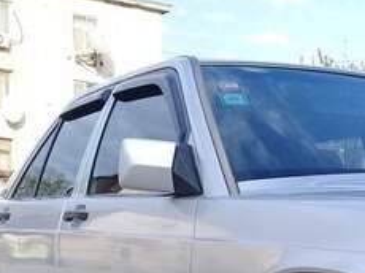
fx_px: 937
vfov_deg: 15.6
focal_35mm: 89
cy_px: 377
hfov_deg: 21.7
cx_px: 305
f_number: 2.2
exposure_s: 1/492
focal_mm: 3.3
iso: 50
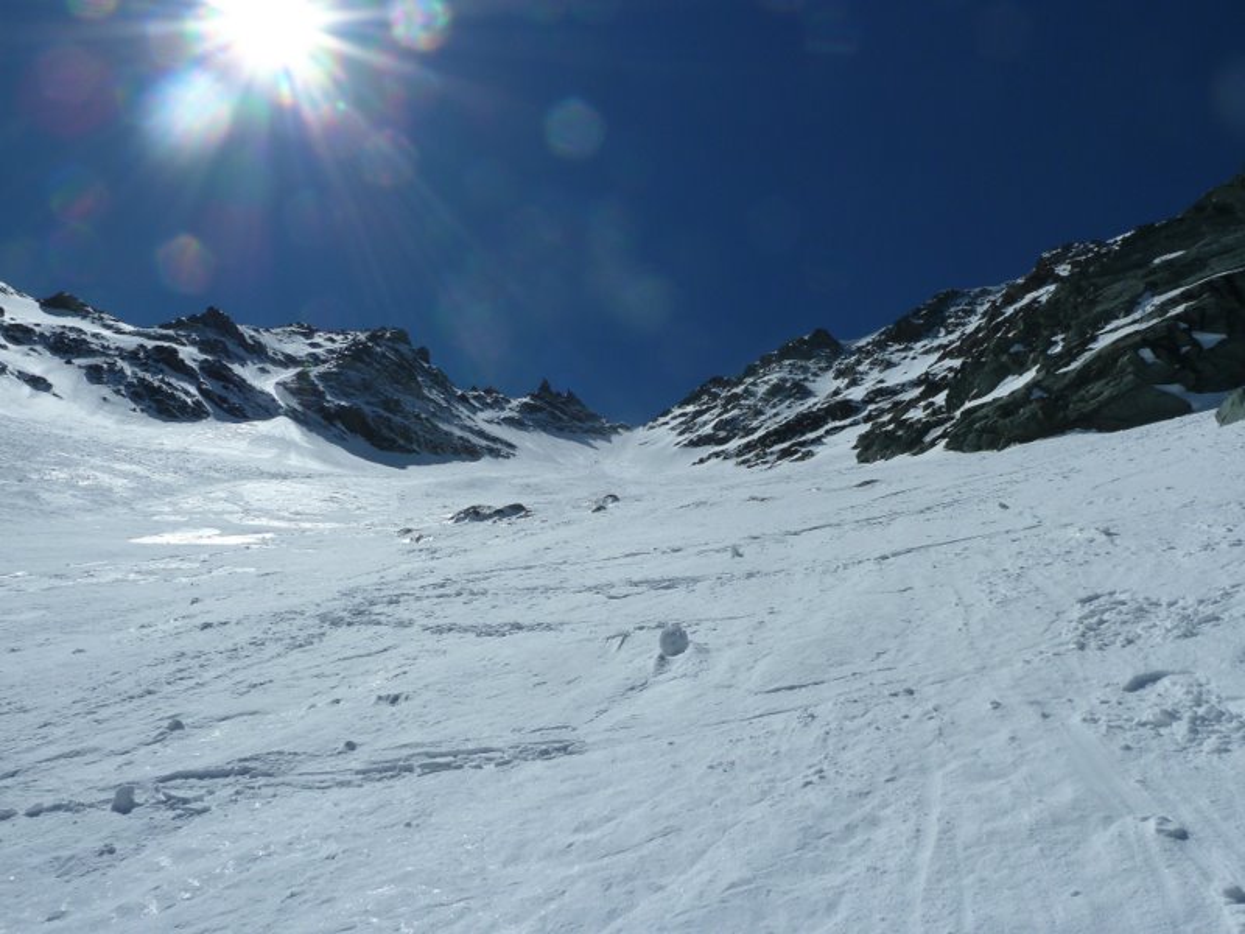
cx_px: 622
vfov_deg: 51.4
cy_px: 467
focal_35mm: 27
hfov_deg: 65.3
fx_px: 971
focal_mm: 4.4
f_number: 6.3
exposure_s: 1/1300
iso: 80
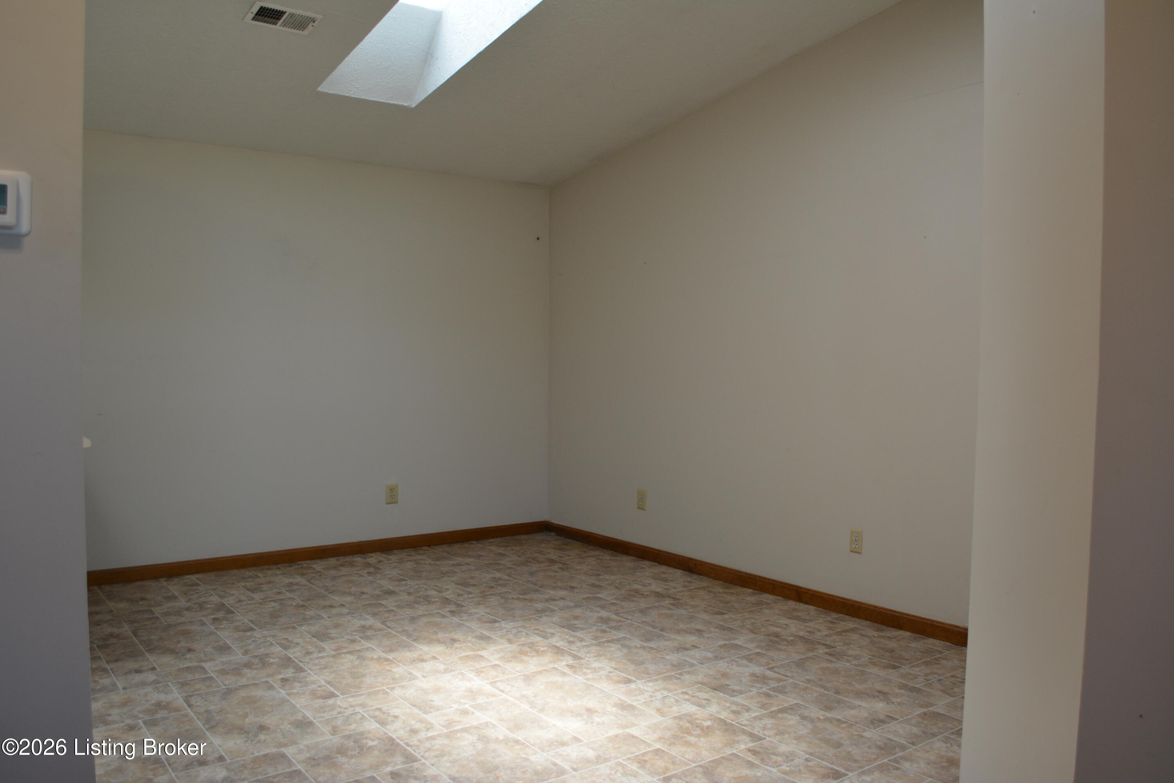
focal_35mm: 27
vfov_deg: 47.9
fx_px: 880
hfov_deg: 67.4
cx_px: 587
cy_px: 392
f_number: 5
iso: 400
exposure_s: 1/100
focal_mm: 18
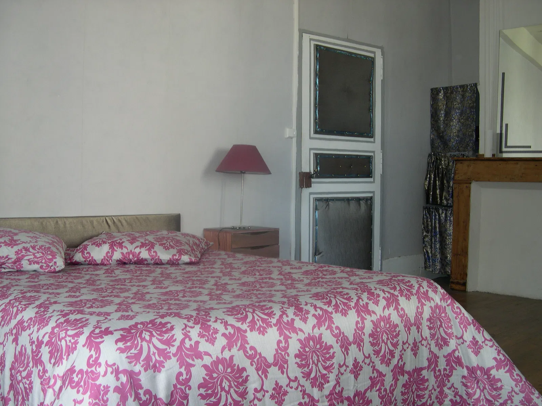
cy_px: 203
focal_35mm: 38
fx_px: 595
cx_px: 271
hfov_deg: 49.0
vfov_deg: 37.7
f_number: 2.8
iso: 100
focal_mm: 8
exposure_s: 1/30
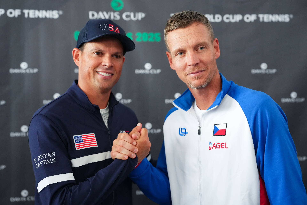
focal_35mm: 59
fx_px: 503
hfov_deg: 33.9
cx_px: 154
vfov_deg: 23.0
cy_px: 102
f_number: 2.8
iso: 5000
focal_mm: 59
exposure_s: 1/400
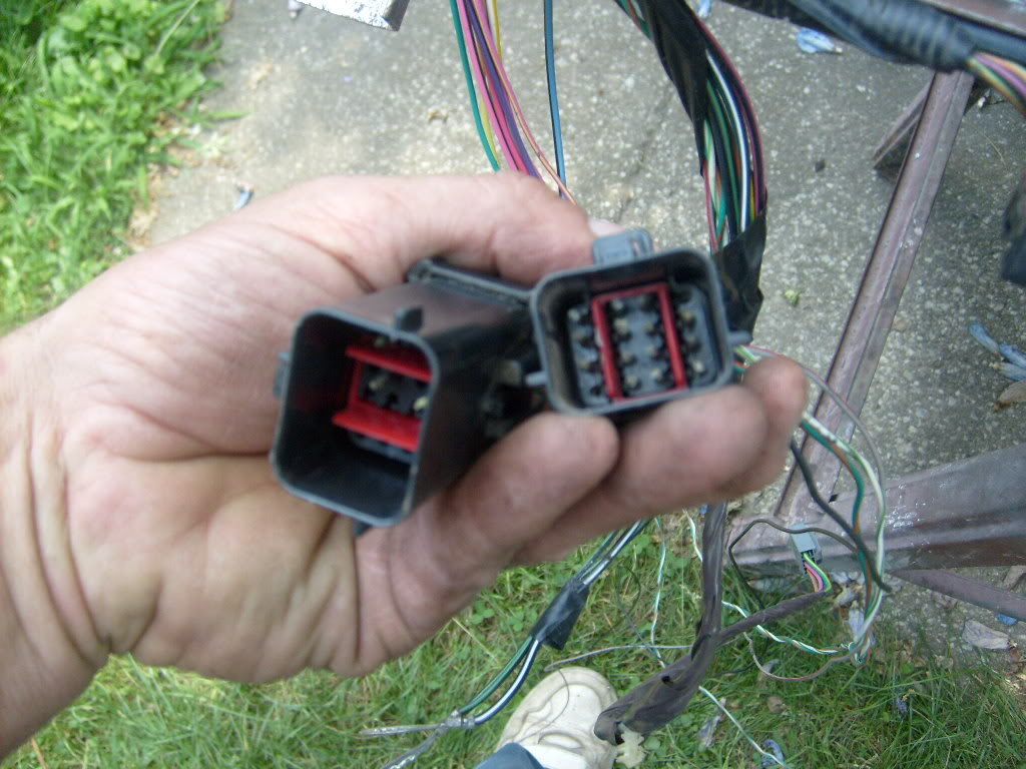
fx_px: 1037
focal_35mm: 35
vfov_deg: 40.7
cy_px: 384
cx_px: 513
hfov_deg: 52.6
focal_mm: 5.8
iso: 80
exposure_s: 1/180
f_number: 2.8
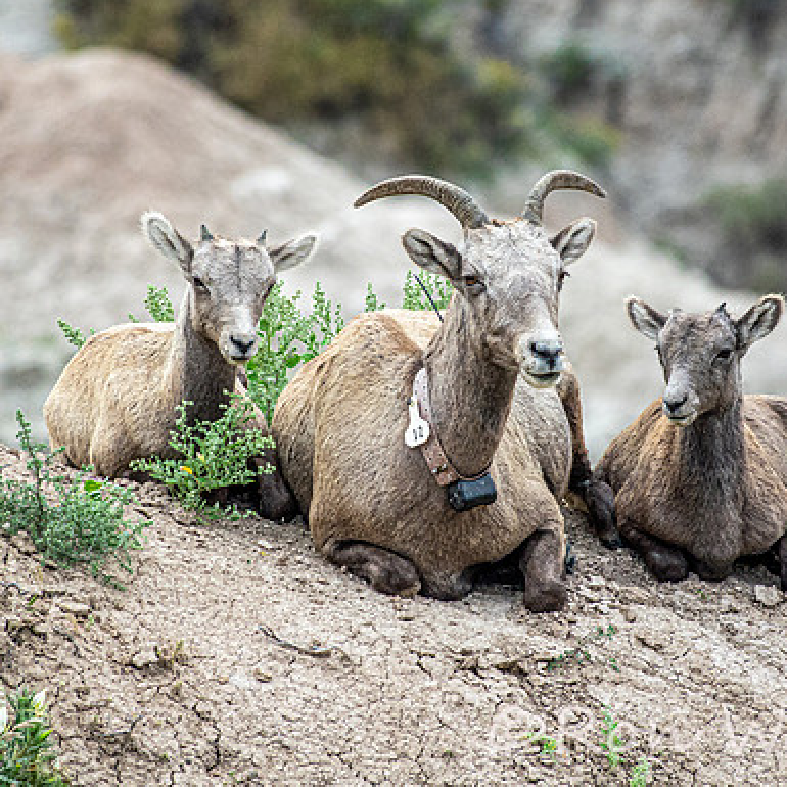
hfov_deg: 2.2
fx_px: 20938
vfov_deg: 2.2
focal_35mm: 814
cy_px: 324
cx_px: 451
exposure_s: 1/500
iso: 400
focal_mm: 198.21
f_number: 4
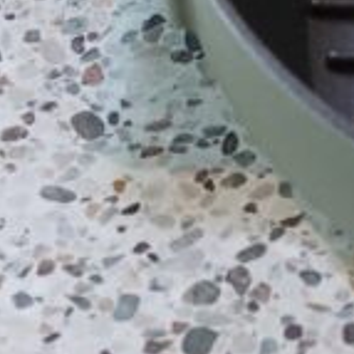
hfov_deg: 3.7
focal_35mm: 457
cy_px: -402
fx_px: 5287
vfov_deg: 3.8
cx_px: 1144
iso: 1600
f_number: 3.5
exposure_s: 1/160
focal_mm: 50
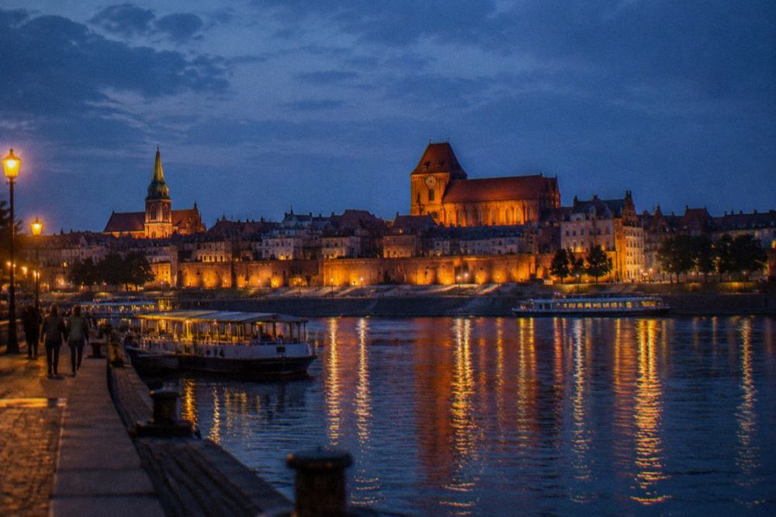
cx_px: 388
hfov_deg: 19.5
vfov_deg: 13.0
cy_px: 258
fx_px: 2262
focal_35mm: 105
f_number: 5
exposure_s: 1/50
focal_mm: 105
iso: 5000
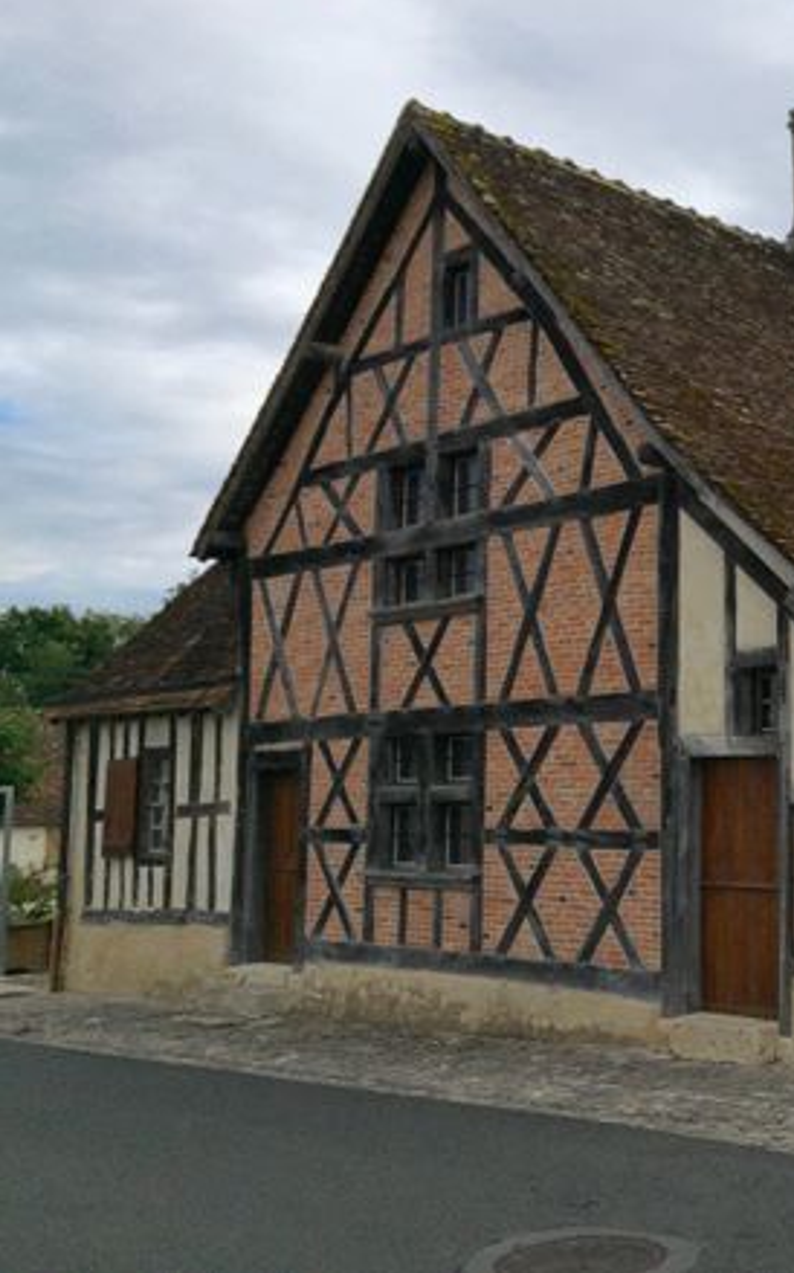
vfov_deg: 47.2
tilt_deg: +6.0
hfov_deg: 27.9
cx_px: 866
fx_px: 1456
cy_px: 623
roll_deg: +0.0
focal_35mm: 42
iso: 32
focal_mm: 4.15
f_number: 2.2
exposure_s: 1/3300
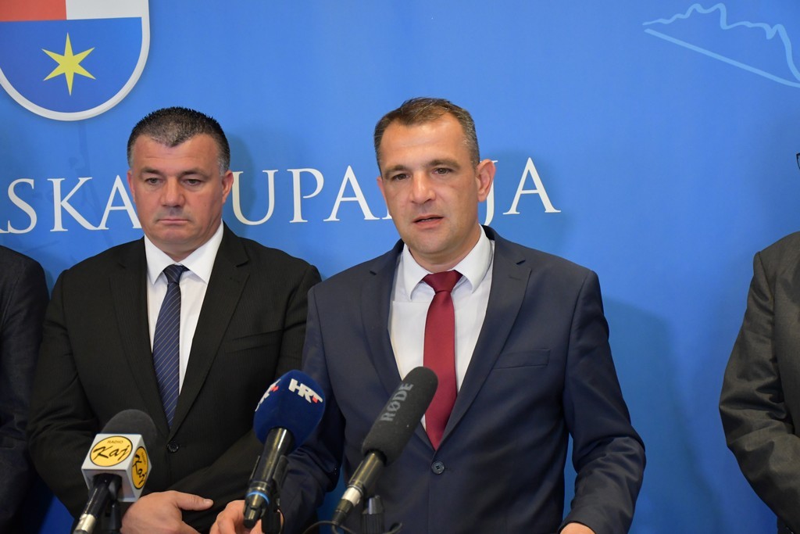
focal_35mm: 72
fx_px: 1600
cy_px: 267
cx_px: 400
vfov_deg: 18.9
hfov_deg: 28.1
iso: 3200
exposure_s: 1/125
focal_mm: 48
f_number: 4.5
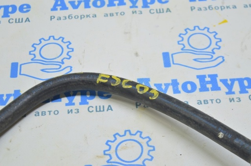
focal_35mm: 82
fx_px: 574
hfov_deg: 24.6
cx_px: 126
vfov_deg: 16.5
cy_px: 83
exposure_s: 1/20
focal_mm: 55
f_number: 5.6
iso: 400
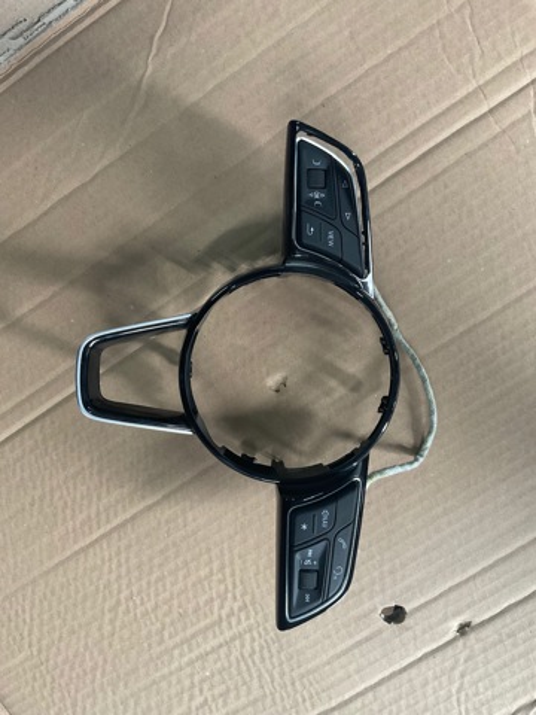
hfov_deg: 48.2
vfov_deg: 61.7
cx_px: 268
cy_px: 358
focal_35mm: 29
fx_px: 599
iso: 125
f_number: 1.8
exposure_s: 1/50
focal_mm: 3
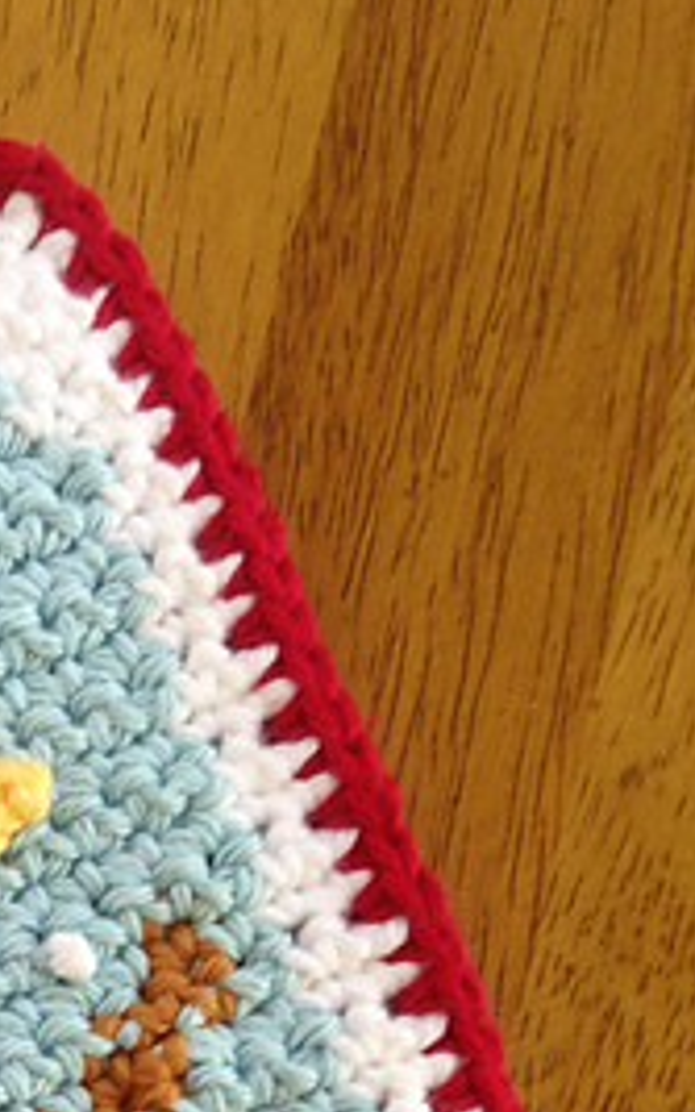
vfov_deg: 23.6
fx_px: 2544
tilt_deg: -83.5
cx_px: -295
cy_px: 1116
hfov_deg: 14.6
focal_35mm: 84
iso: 50
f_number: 2.4
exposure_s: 1/20
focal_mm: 4.12
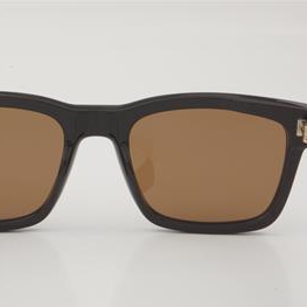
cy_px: 154
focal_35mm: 97
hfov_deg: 17.9
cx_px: 97
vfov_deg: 17.9
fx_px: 973
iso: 100
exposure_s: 1/3
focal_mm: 50
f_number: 32
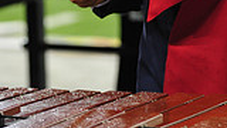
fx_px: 1812
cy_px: -156
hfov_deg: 7.2
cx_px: 178
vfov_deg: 4.0
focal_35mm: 301
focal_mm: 102
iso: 2000
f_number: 2.8
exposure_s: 1/400
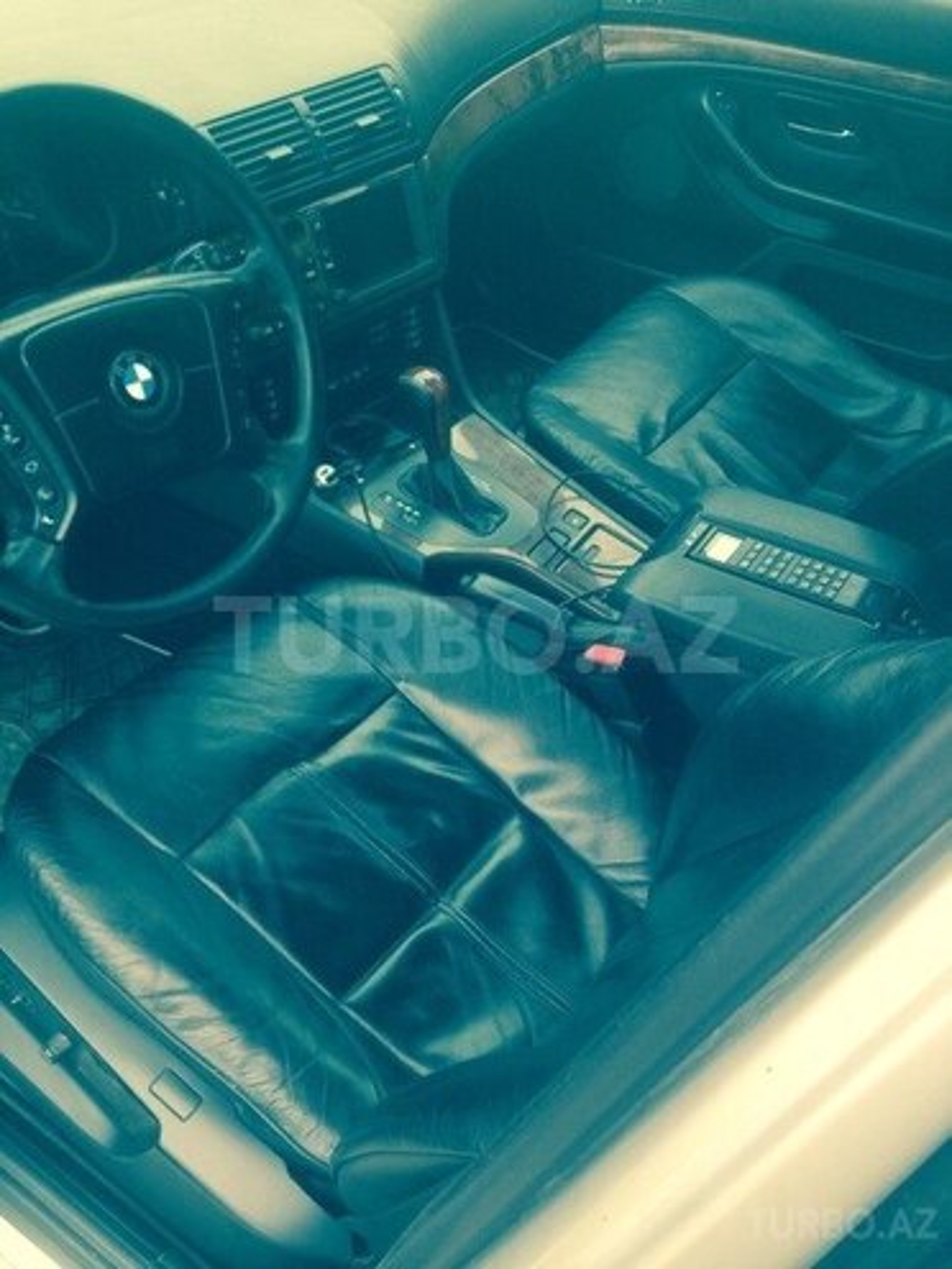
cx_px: 476
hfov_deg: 42.9
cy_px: 634
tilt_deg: -44.5
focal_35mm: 33
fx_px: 1210
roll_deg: -2.0
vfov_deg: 55.4
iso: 50
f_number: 2.4
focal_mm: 4.12
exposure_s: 1/40
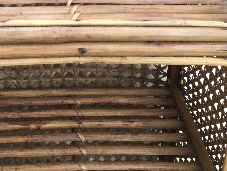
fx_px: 459
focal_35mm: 70
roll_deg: +0.6
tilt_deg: -25.6
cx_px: 74
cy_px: 5
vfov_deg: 20.4
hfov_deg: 27.6
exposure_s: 1/33
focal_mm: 3.3
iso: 64
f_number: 2.4
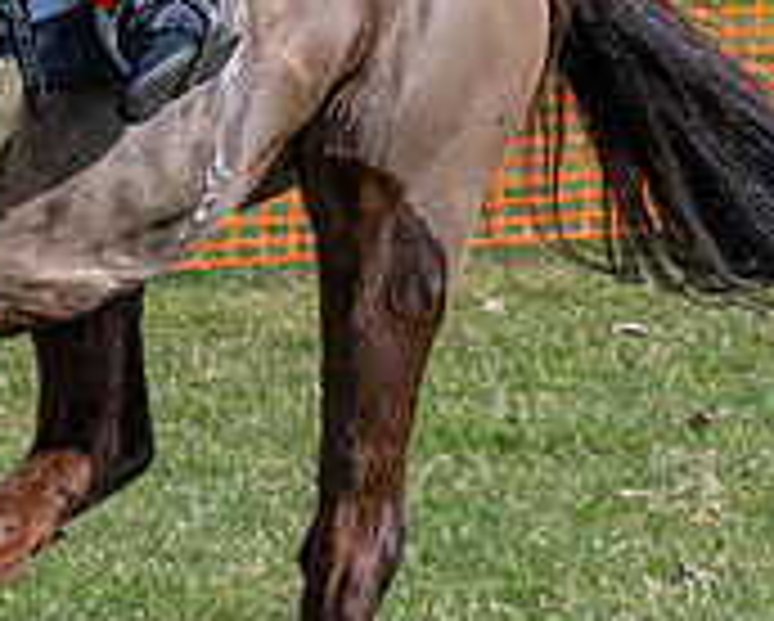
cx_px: -127
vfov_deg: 3.1
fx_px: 11650
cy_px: 11
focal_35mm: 508
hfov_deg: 3.8
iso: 200
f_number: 5
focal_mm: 70
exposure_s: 1/1250
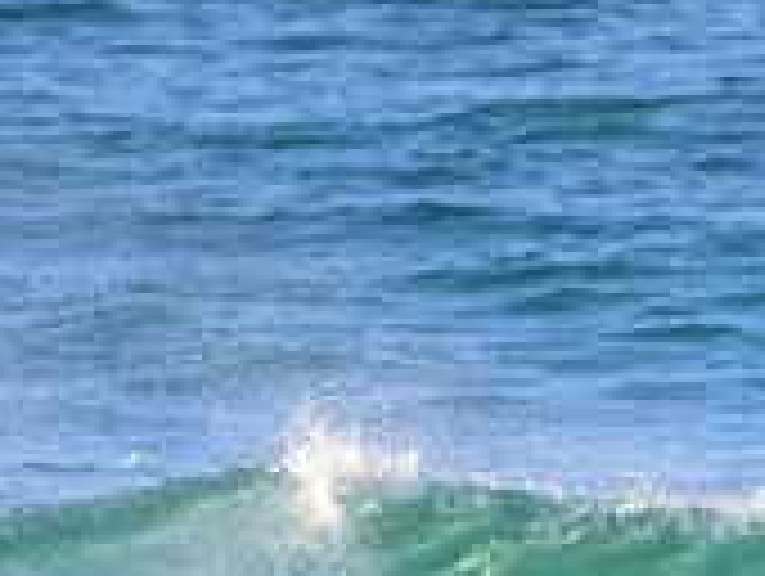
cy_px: 803
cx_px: 788
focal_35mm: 2621
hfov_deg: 0.8
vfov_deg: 0.6
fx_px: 58005
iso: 2500
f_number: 11
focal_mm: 800
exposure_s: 1/1600
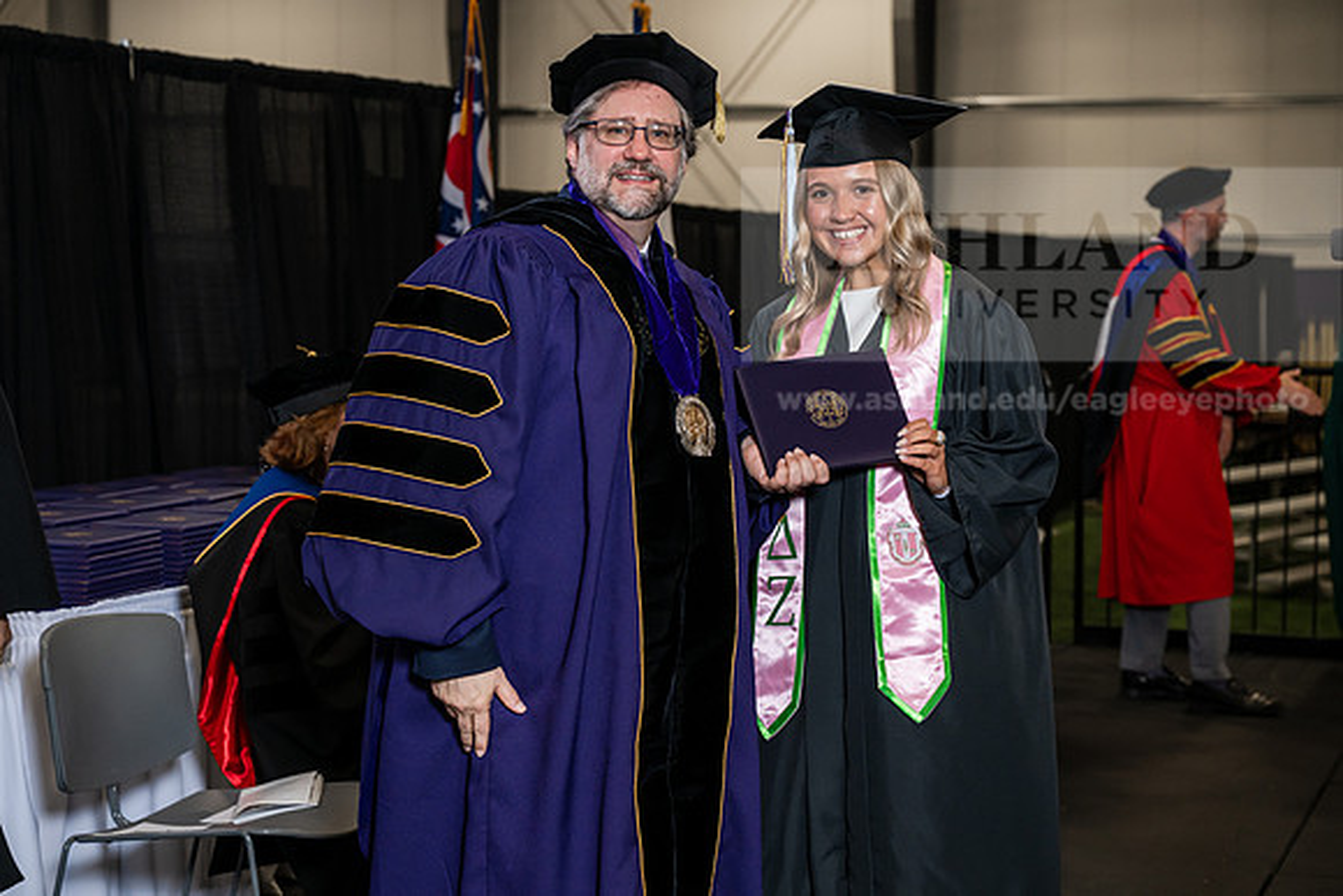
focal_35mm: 70
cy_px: 448
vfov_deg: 19.5
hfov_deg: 28.8
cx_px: 672
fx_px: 2612
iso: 1250
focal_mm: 70
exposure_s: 1/200
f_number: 5
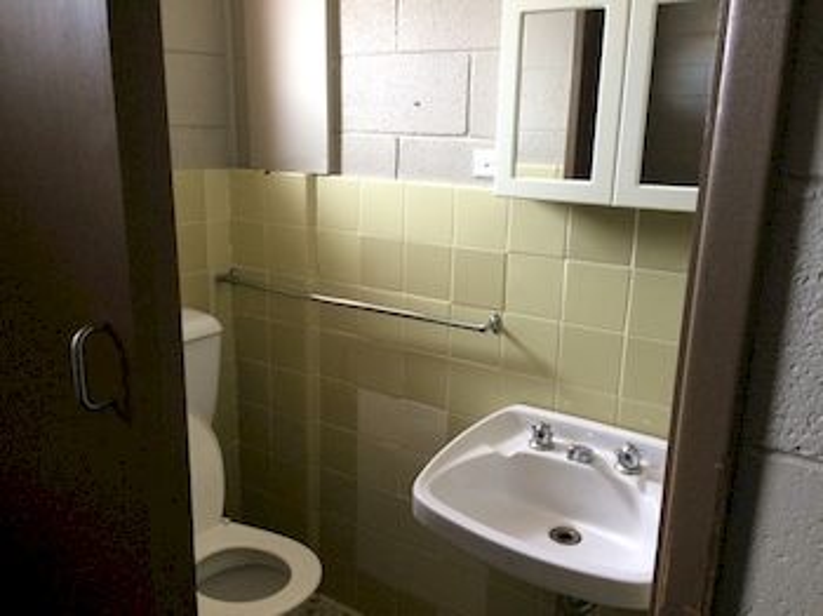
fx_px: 689
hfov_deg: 61.7
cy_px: 308
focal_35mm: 29
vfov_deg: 48.2
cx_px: 412
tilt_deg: -12.4
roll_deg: -0.6
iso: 125
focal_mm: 4.15
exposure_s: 1/30
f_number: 2.2
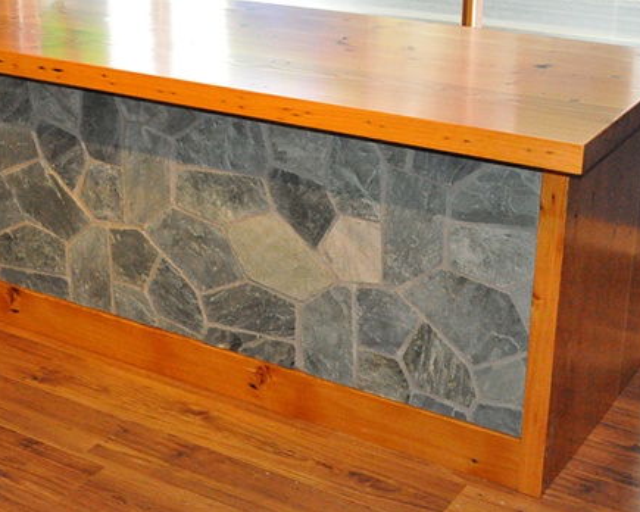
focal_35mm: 62
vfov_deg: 24.6
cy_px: 205
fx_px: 1174
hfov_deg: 30.3
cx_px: 231
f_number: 7.1
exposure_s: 1/160
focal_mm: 30
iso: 6400
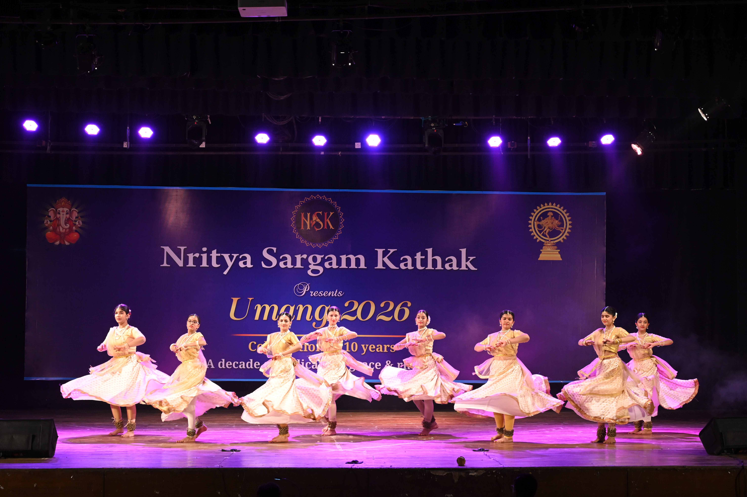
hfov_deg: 29.7
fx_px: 1410
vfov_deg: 20.0
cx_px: 374
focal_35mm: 68
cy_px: 248
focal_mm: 68
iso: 3200
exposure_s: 1/200
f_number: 5.6
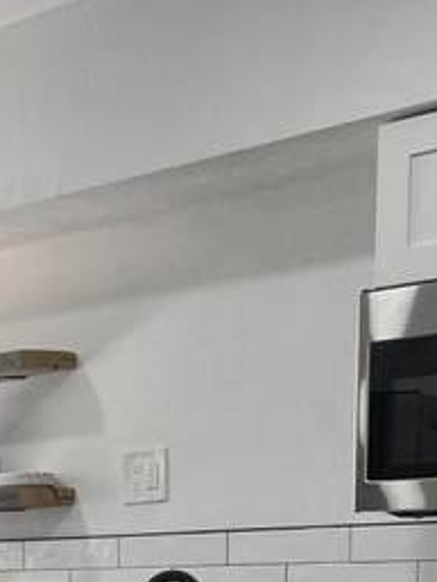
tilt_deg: -8.2
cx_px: -319
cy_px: 774
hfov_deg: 13.8
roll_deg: +1.6
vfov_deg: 18.7
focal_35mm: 97
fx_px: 1631
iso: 80
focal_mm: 5.7
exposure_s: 1/120
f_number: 1.5
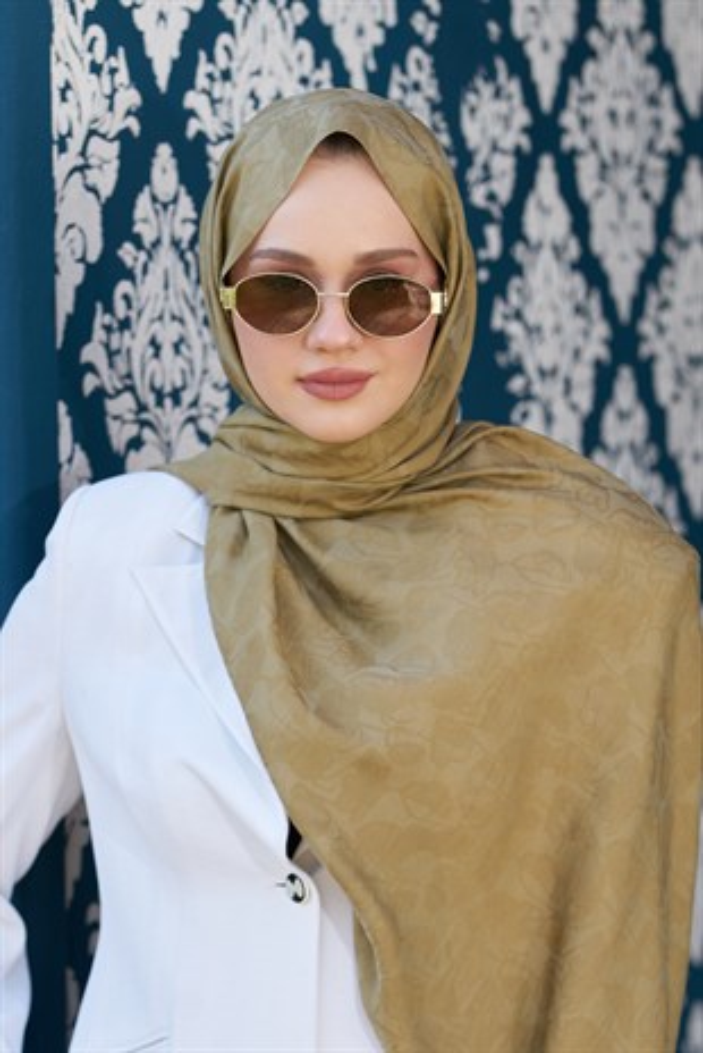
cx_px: 352
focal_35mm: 120
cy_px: 526
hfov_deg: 11.4
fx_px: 3509
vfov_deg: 17.1
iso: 200
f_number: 4.5
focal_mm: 120
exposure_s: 1/200
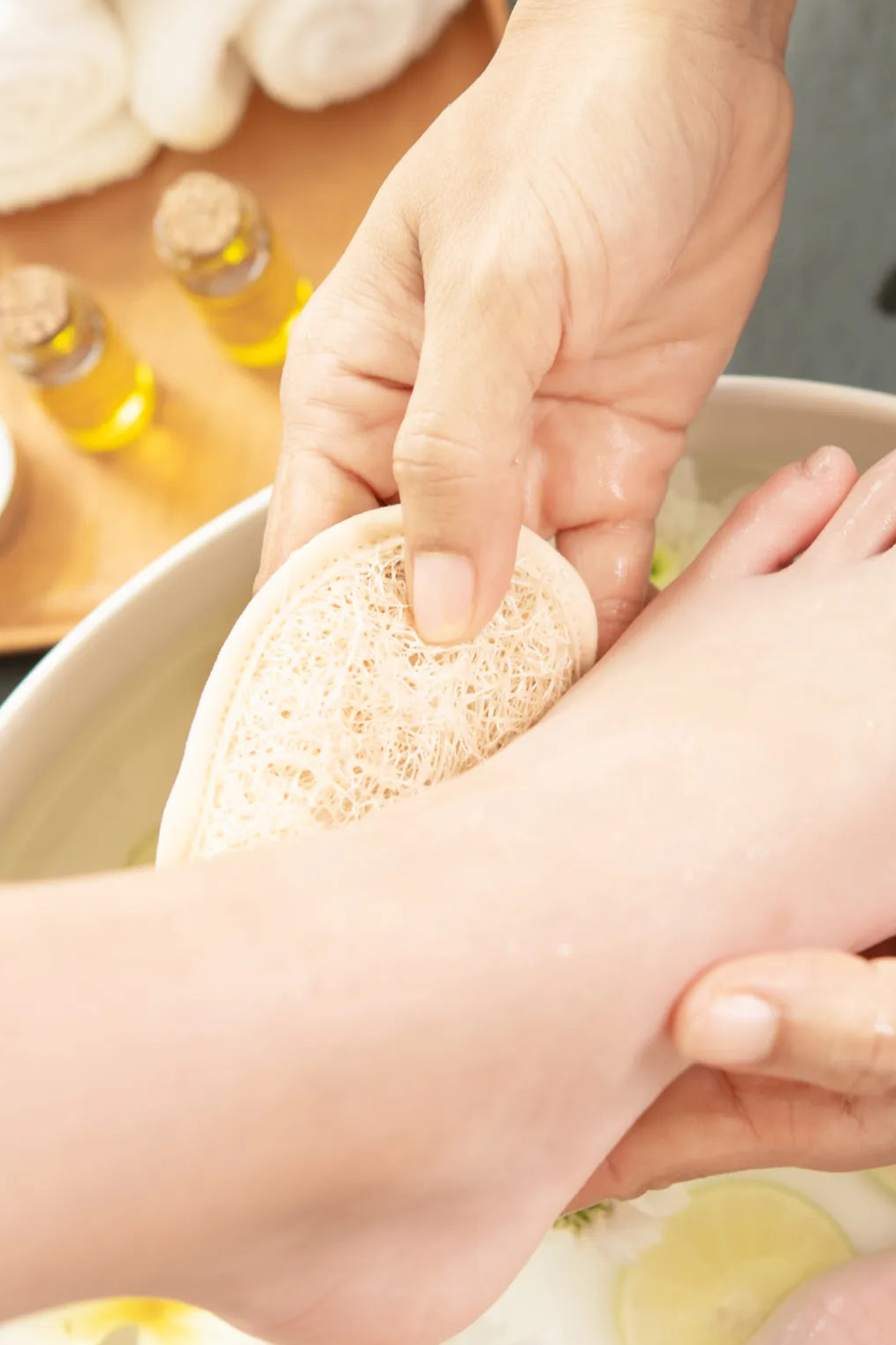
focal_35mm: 101
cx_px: 572
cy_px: 668
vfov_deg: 20.2
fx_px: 3770
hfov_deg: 13.5
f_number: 5
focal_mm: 60
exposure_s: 1/160
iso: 100
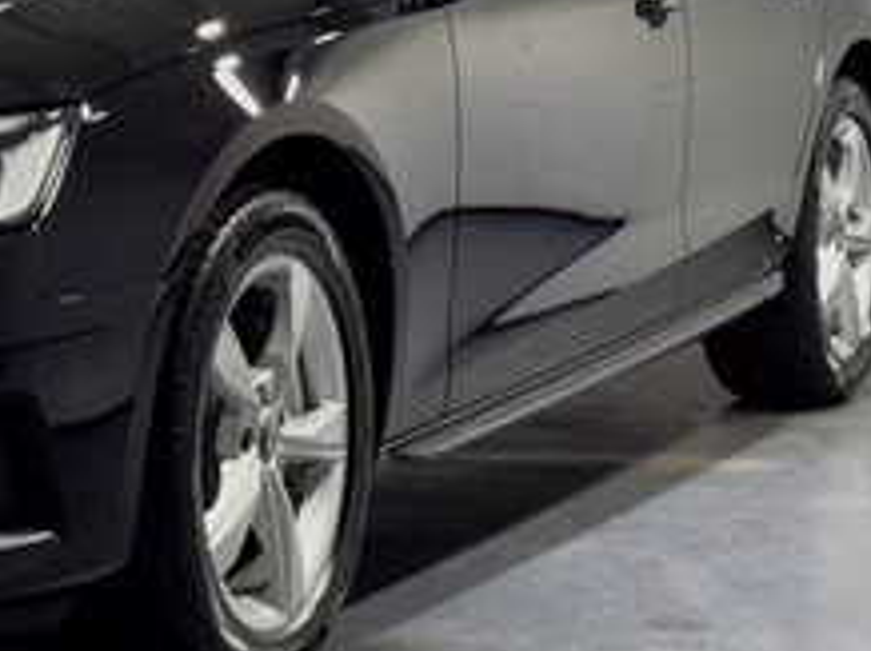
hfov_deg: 13.8
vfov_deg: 10.4
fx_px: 3544
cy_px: 44
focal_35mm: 141
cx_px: -4
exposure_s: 1/50
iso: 64
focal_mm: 6.76
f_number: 1.78
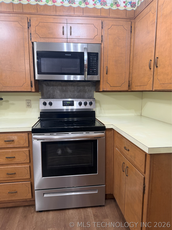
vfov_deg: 71.6
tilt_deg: -7.3
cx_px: 86
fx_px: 159
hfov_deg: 56.8
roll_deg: +0.4
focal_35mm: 24
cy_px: 115
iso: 200
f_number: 1.78
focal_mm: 6.76
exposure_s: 1/60
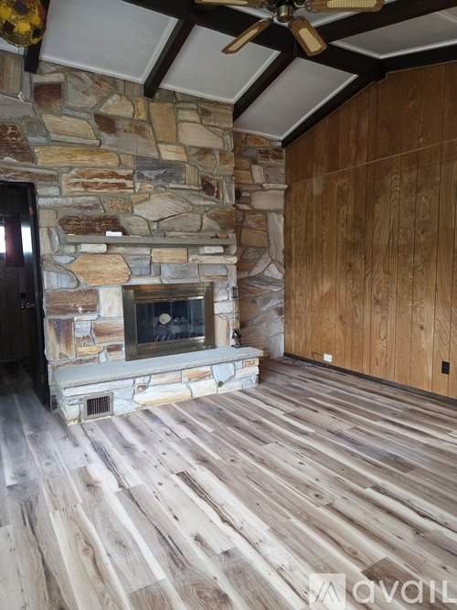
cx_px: 228
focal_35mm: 23
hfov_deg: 58.9
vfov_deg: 73.9
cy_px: 305
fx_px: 405
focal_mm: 6.3
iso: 320
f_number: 1.7
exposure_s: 1/120
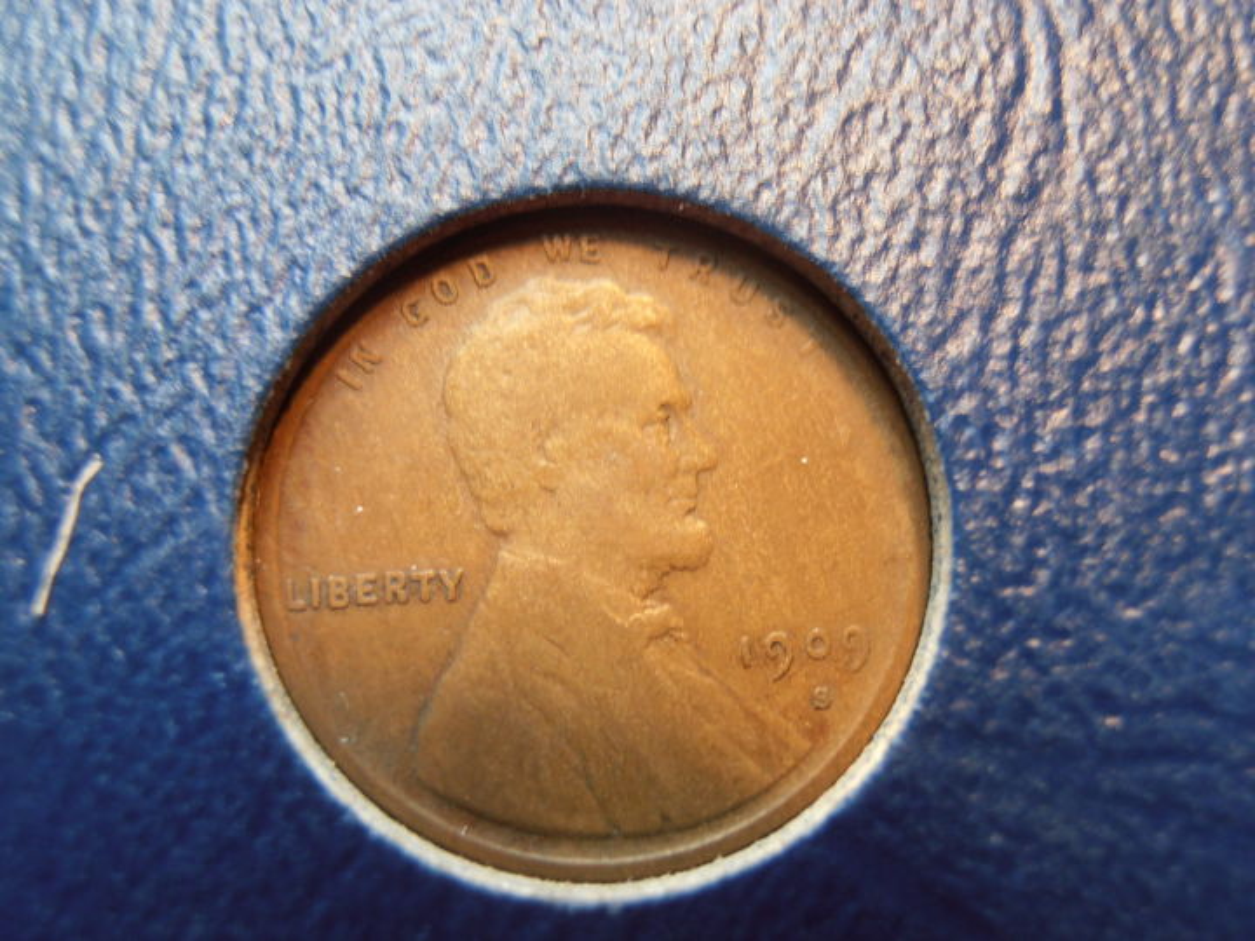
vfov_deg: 38.7
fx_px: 1341
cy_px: 470
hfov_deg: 50.1
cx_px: 628
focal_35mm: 37
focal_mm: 6.61
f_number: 3.9
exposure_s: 1/30
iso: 125
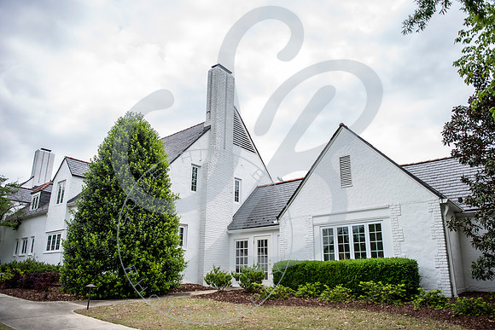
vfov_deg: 50.5
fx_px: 350
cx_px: 260
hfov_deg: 70.4
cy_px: 170
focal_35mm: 25
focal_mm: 24
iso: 100
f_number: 2.8
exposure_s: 1/800
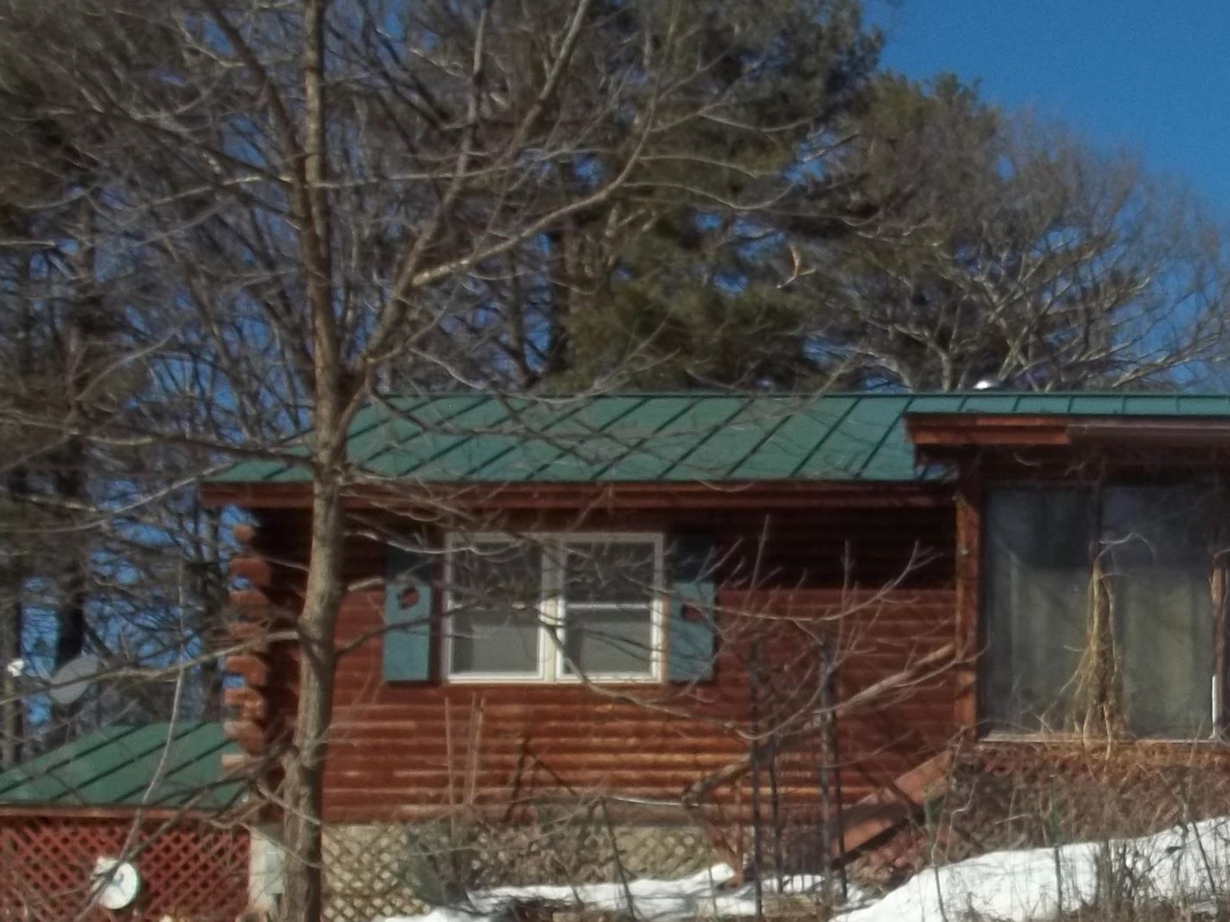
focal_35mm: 72
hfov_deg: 25.5
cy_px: 742
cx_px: 1282
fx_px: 2558
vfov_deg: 20.2
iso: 64
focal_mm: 5.9
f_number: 8
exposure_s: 1/250
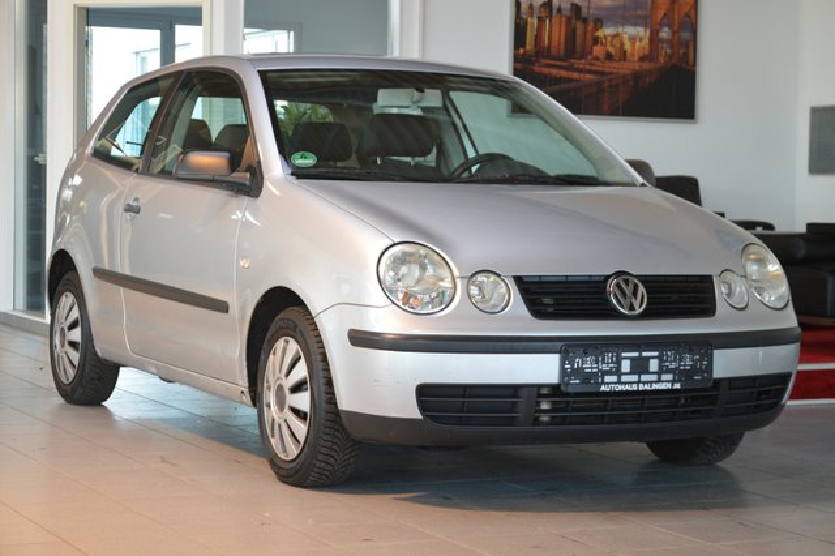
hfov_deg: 26.0
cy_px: 278
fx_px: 1808
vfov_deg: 17.5
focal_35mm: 78
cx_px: 418
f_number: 5
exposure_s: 1/15
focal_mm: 52
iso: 560
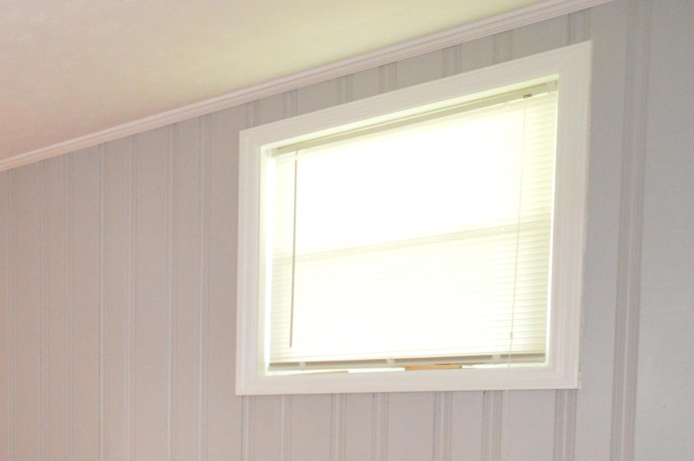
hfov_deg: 38.0
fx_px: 713
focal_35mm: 37
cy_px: 448
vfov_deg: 33.2
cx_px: -148
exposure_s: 1/25
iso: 3200
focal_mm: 10
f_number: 4
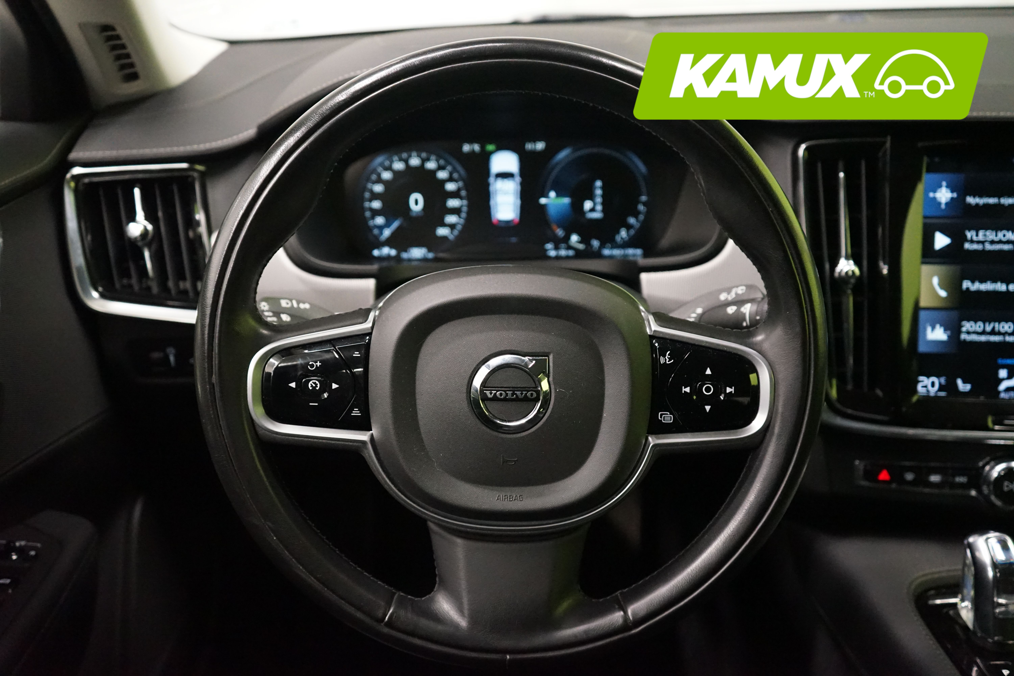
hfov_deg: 55.8
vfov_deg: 38.9
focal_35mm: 34
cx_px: 507
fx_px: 958
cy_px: 338
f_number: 4
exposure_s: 1/50
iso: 6400
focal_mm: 34
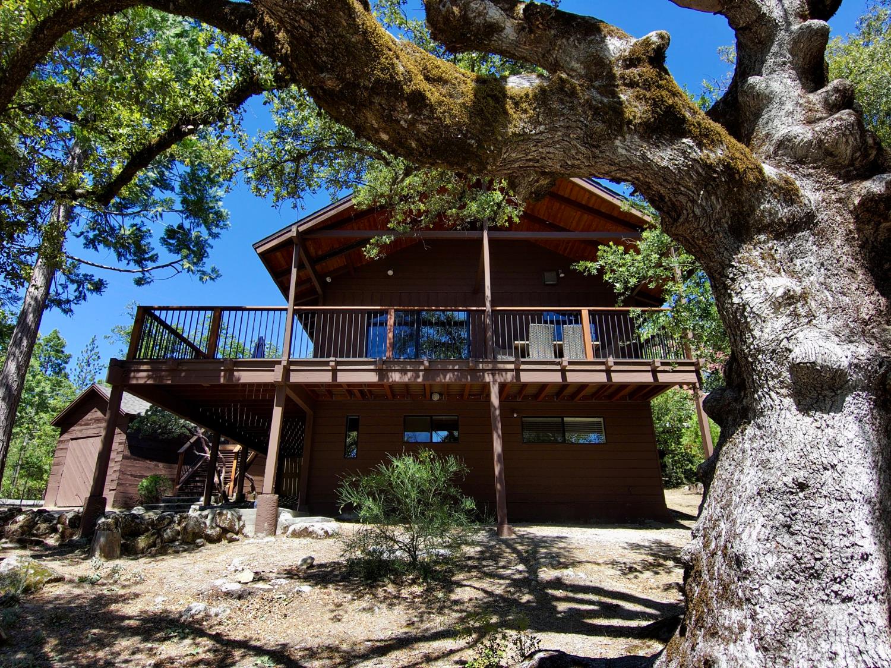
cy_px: 334
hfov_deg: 79.0
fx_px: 540
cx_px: 446
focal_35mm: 21
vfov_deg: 63.4
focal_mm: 3.7
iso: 100
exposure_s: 1/540
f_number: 2.8
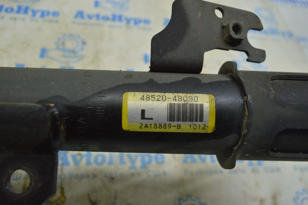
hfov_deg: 59.5
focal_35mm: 32
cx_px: 154
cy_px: 102
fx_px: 269
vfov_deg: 41.6
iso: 400
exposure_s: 1/40
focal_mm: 21
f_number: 5.6
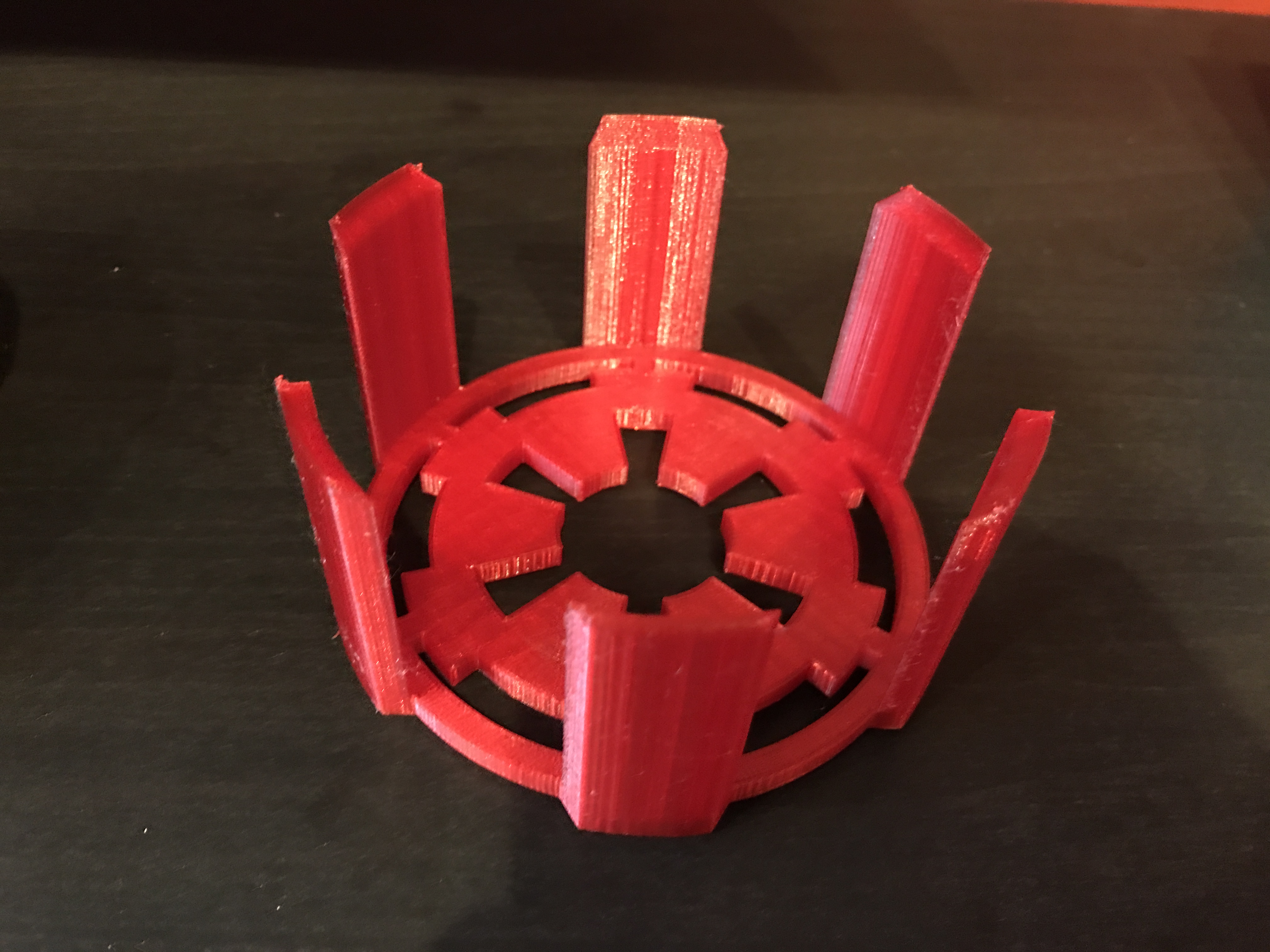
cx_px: 635
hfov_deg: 63.4
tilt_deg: -48.0
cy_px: 476
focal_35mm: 28
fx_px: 1027
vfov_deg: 49.7
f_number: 1.8
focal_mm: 3.99
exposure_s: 1/4
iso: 80
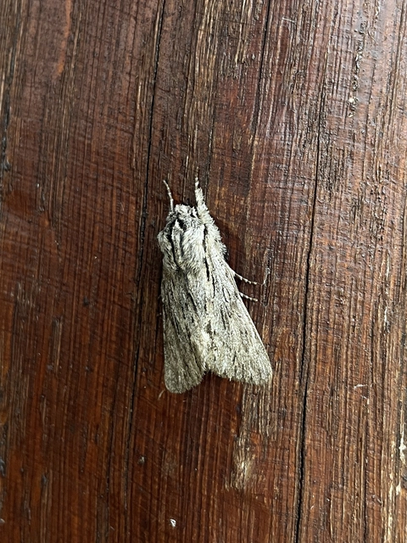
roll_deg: -8.0
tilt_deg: +1.6
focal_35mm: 26
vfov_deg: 67.3
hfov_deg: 53.1
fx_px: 408
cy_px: 272
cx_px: 204
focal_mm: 4.2
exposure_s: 1/60
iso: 160
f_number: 1.6
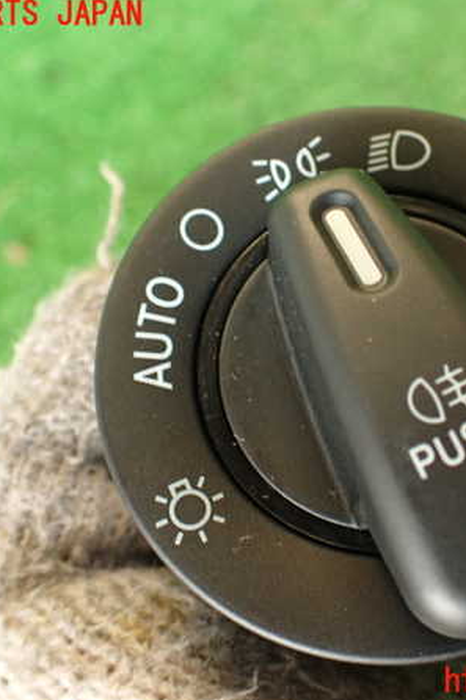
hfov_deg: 31.5
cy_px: 348
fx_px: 816
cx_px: 328
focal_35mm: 42
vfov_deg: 46.4
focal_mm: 5.4
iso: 250
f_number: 2.3
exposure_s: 1/30
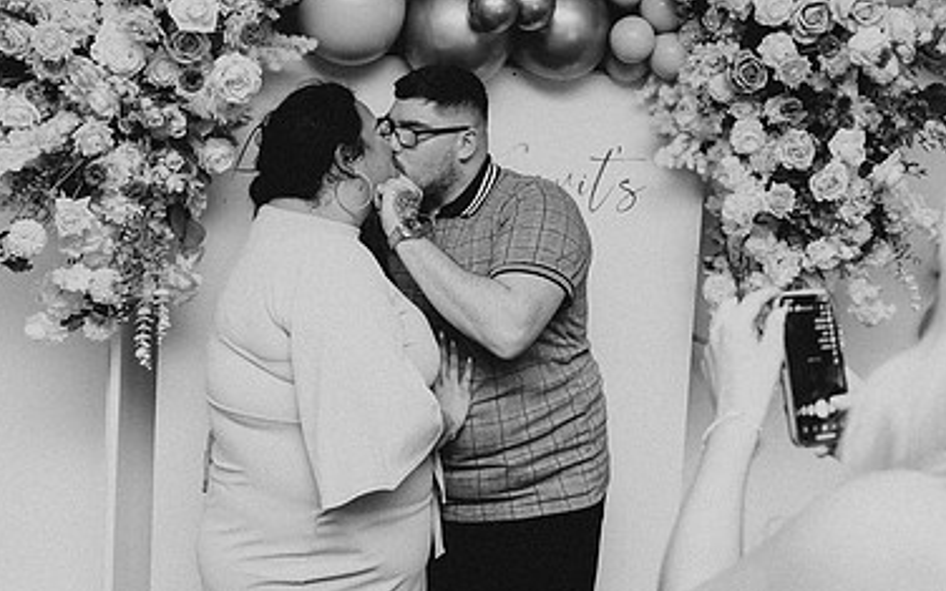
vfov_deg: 29.1
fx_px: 1134
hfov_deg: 45.3
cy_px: 210
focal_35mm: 44
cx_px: 473
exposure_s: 1/200
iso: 1600
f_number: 2.8
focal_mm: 28
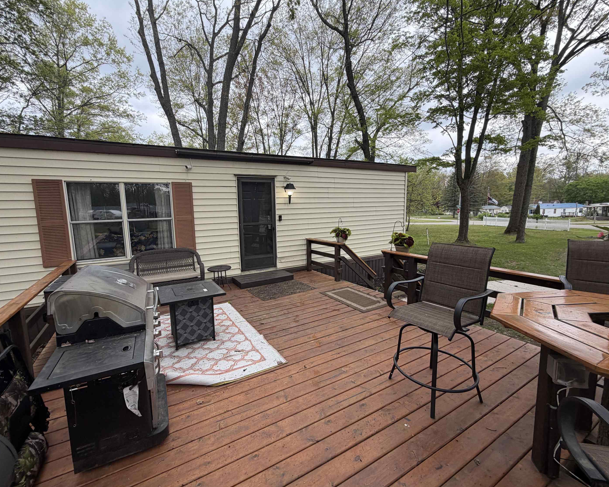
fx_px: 270
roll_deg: +1.9
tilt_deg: -6.1
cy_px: 241
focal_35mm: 15
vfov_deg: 84.0
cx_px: 286
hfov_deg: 96.7
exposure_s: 1/148
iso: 40
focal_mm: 2.22
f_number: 2.2
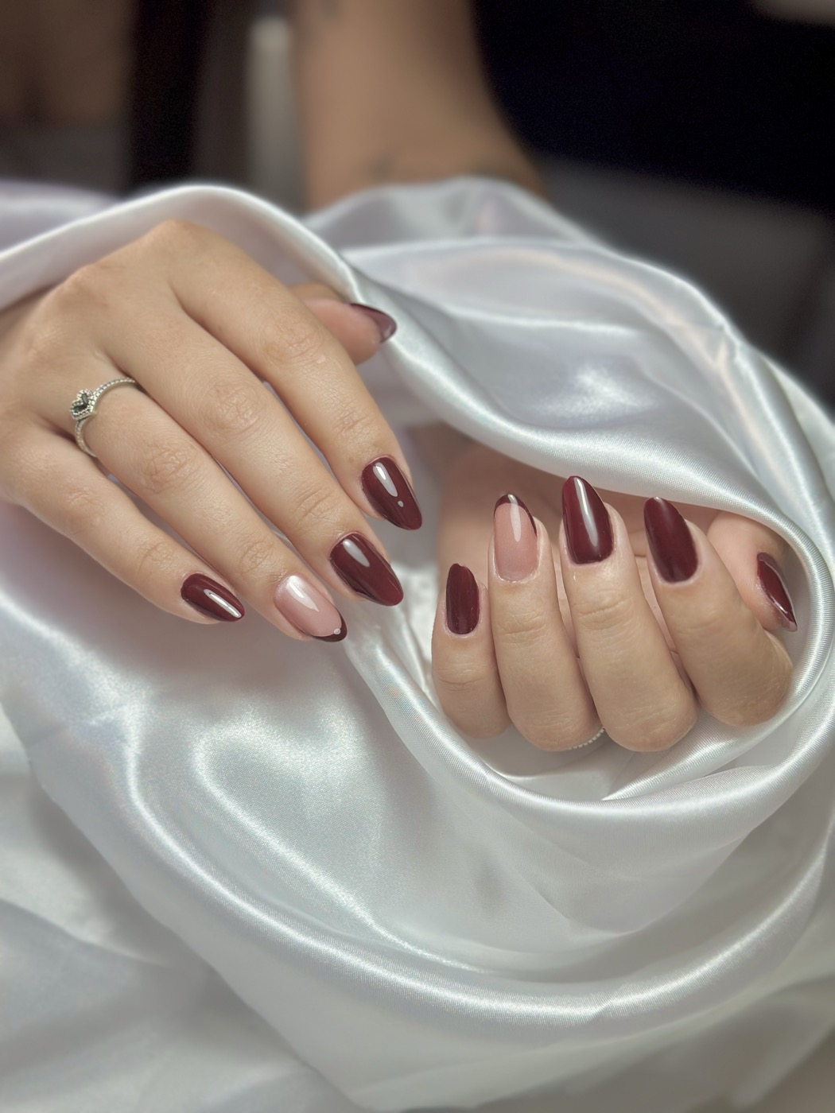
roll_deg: -11.2
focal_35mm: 48
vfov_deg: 39.7
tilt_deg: -33.2
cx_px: 418
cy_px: 556
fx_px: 1544
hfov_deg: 30.3
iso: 80
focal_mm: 6.86
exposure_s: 1/571
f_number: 1.78
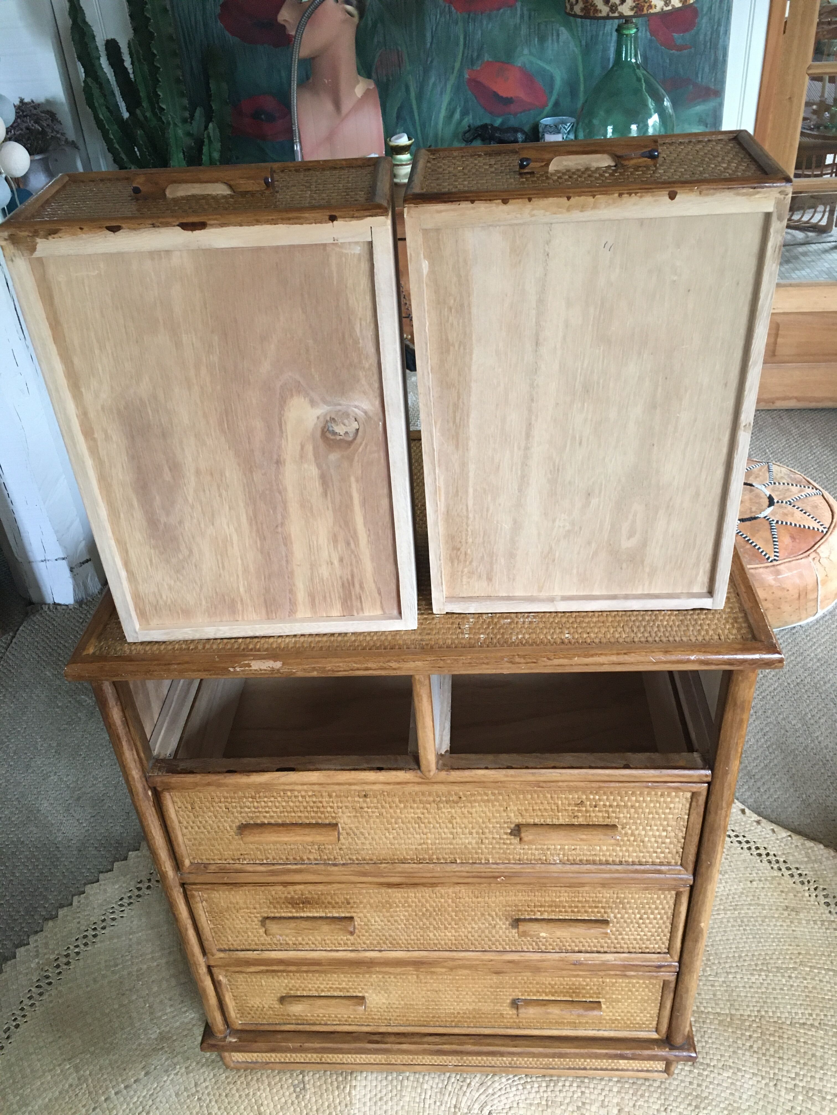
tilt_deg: -34.4
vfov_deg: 61.7
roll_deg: +2.8
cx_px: 418
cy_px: 558
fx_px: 935
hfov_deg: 48.2
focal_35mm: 29
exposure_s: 1/33
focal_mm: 4.15
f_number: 2.2
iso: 160
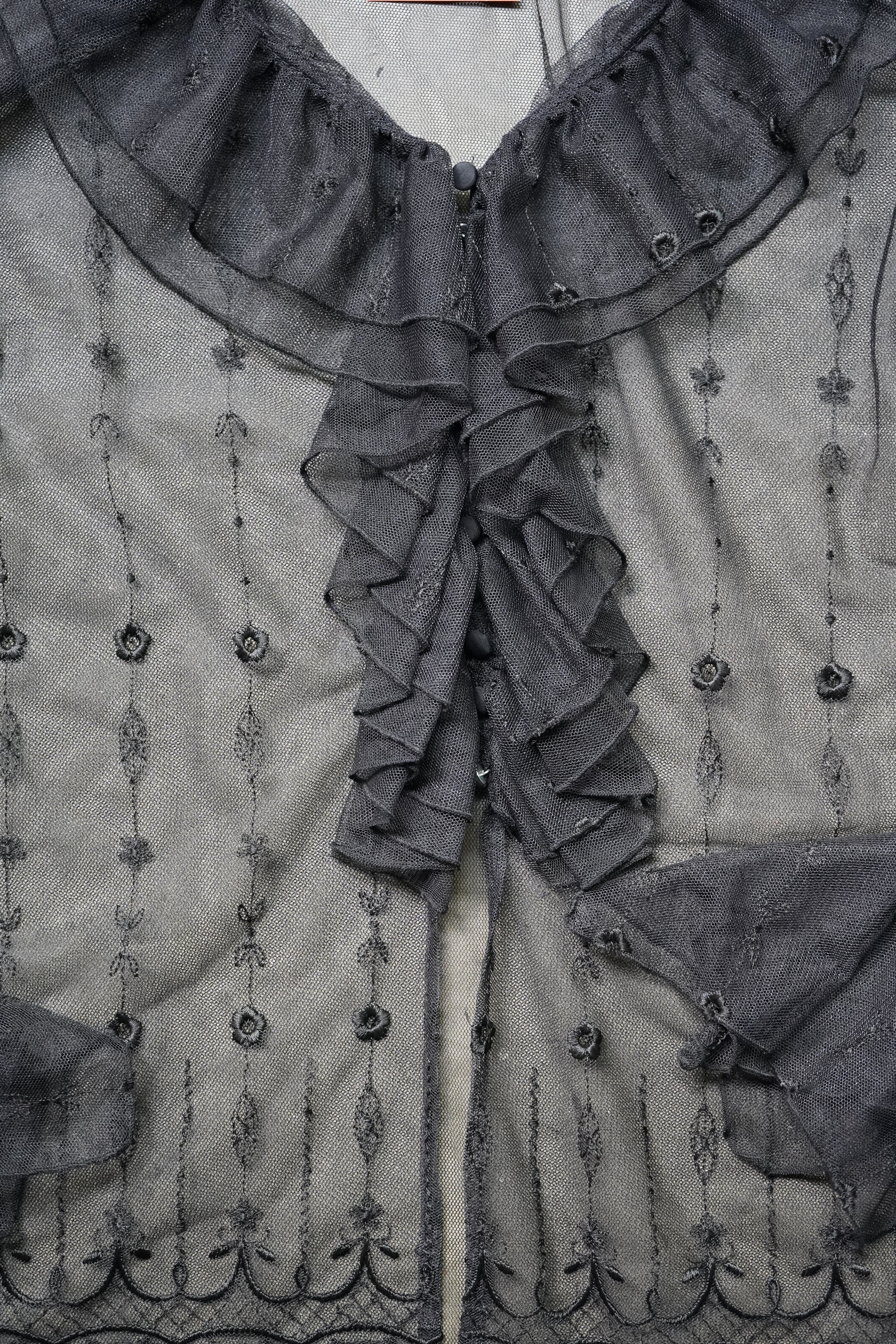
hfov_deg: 23.0
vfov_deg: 33.9
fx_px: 2202
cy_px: 672
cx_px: 448
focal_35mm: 59
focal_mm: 59
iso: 5000
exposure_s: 1/160
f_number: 5
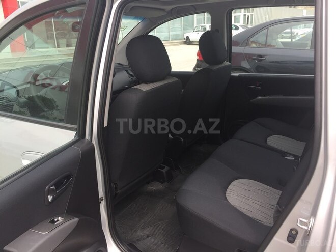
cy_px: 126
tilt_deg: -18.5
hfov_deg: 61.7
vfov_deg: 48.2
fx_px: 281
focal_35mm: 29
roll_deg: +2.1
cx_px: 168
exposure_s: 1/356
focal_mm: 4.15
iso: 32
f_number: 2.2
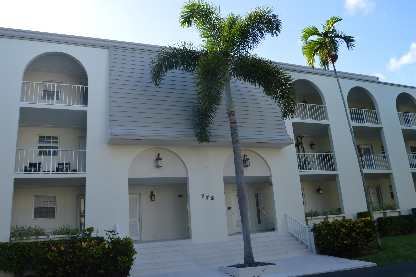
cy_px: 138
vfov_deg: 47.8
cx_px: 208
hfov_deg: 67.4
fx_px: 312
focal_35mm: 27
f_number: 7.1
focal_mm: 18
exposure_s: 1/200
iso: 100
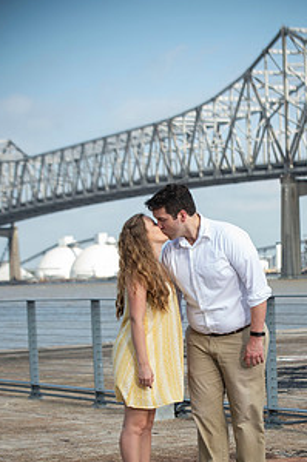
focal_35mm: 105
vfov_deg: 19.4
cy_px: 339
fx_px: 1348
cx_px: 209
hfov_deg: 13.0
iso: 50
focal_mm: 70
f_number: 5.6
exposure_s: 1/200
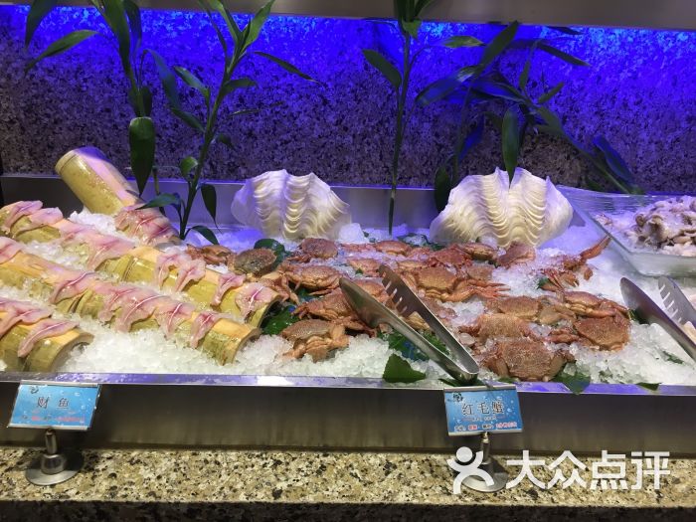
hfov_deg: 61.7
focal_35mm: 29
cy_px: 261
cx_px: 348
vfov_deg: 48.2
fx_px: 583
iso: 40
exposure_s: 1/33
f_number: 2.2
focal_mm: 4.15
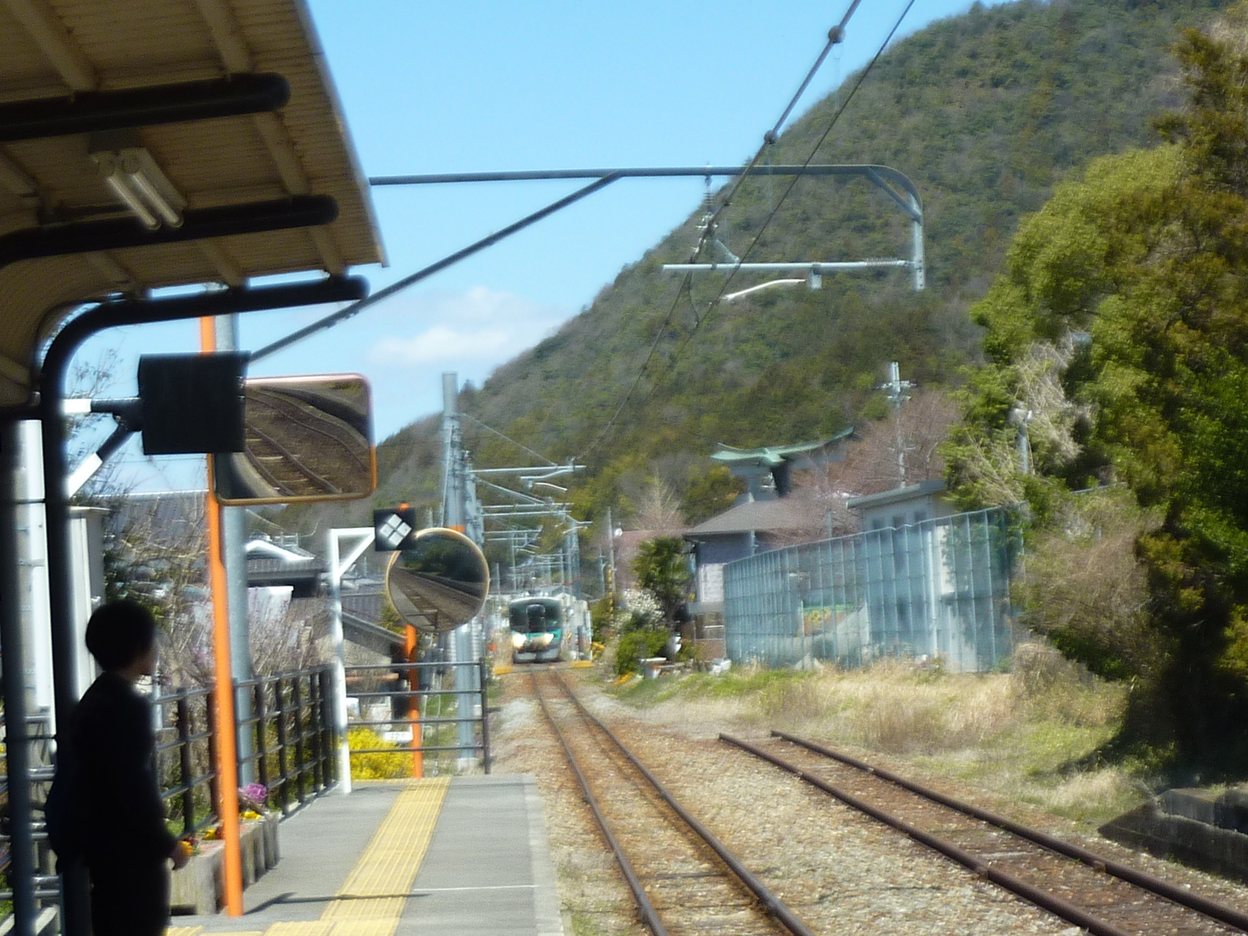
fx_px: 3822
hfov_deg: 18.5
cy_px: 468
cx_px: 624
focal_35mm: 106
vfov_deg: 14.0
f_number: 3.9
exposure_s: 1/500
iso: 80
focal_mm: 9.7
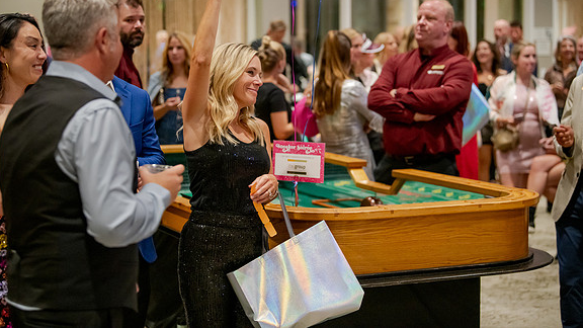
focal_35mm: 76
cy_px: 133
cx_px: 290
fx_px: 1175
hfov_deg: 27.9
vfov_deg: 15.9
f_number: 2.8
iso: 3200
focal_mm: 72
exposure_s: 1/125
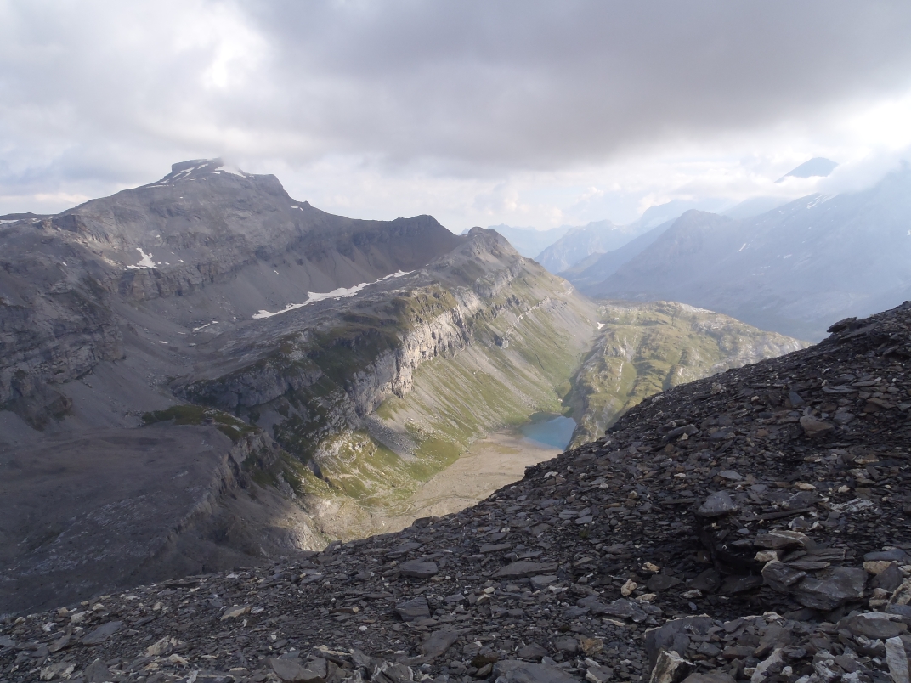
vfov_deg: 49.7
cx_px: 456
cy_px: 342
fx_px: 737
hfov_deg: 63.4
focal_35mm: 28
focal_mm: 5
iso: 80
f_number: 4.5
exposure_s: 1/400
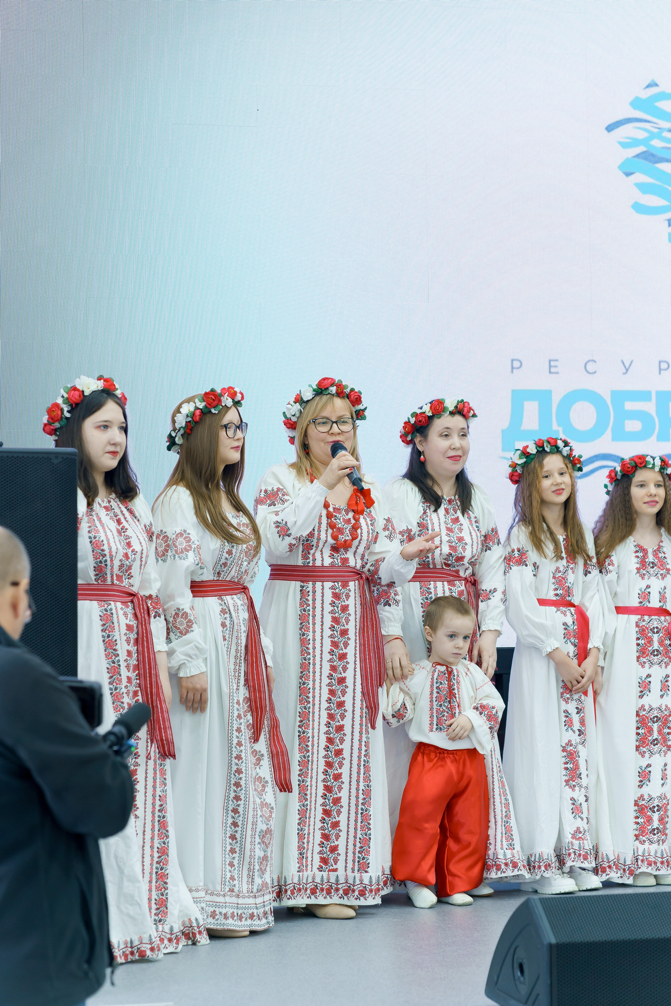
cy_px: 503
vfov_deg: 23.9
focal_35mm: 85
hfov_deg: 16.1
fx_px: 2376
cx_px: 336
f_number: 4
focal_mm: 85
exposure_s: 1/125
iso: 1000
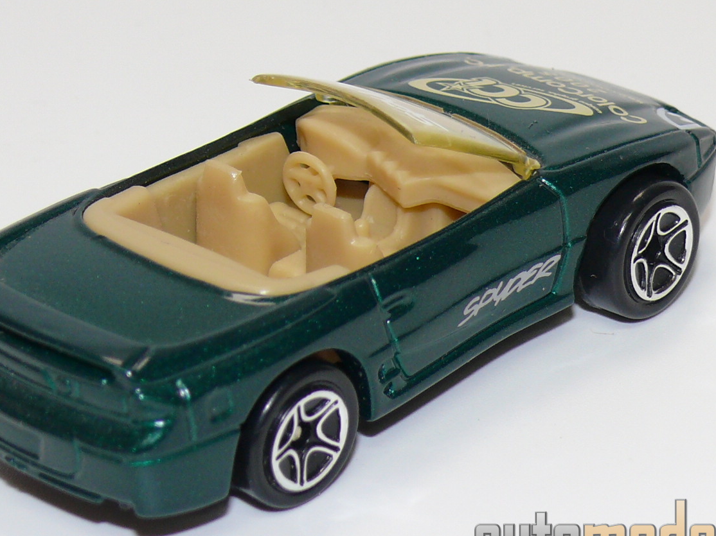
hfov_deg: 12.5
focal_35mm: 158
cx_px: 326
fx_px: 3267
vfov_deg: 9.4
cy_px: 212
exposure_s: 1/30
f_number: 4
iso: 100
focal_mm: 14
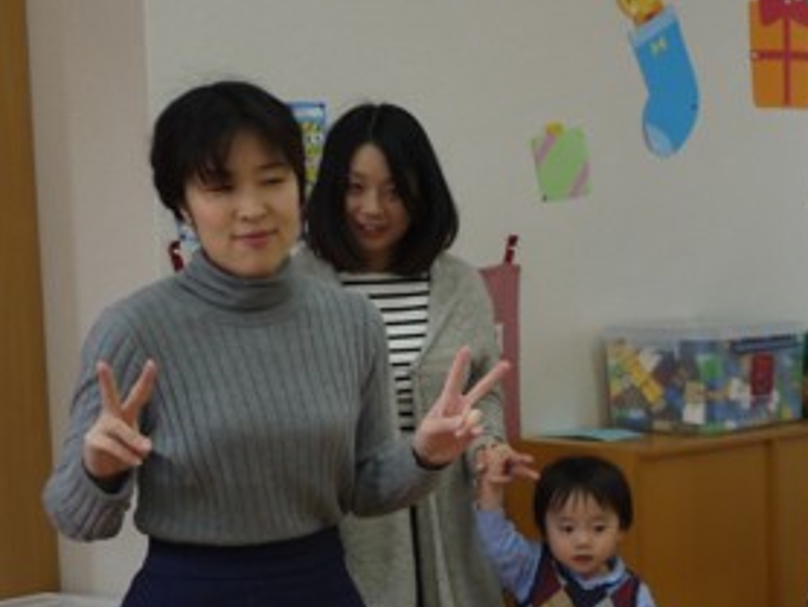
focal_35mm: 103
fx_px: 2406
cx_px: 1151
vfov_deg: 14.2
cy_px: 604
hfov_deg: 17.5
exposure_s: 1/100
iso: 160
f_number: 2.5
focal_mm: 14
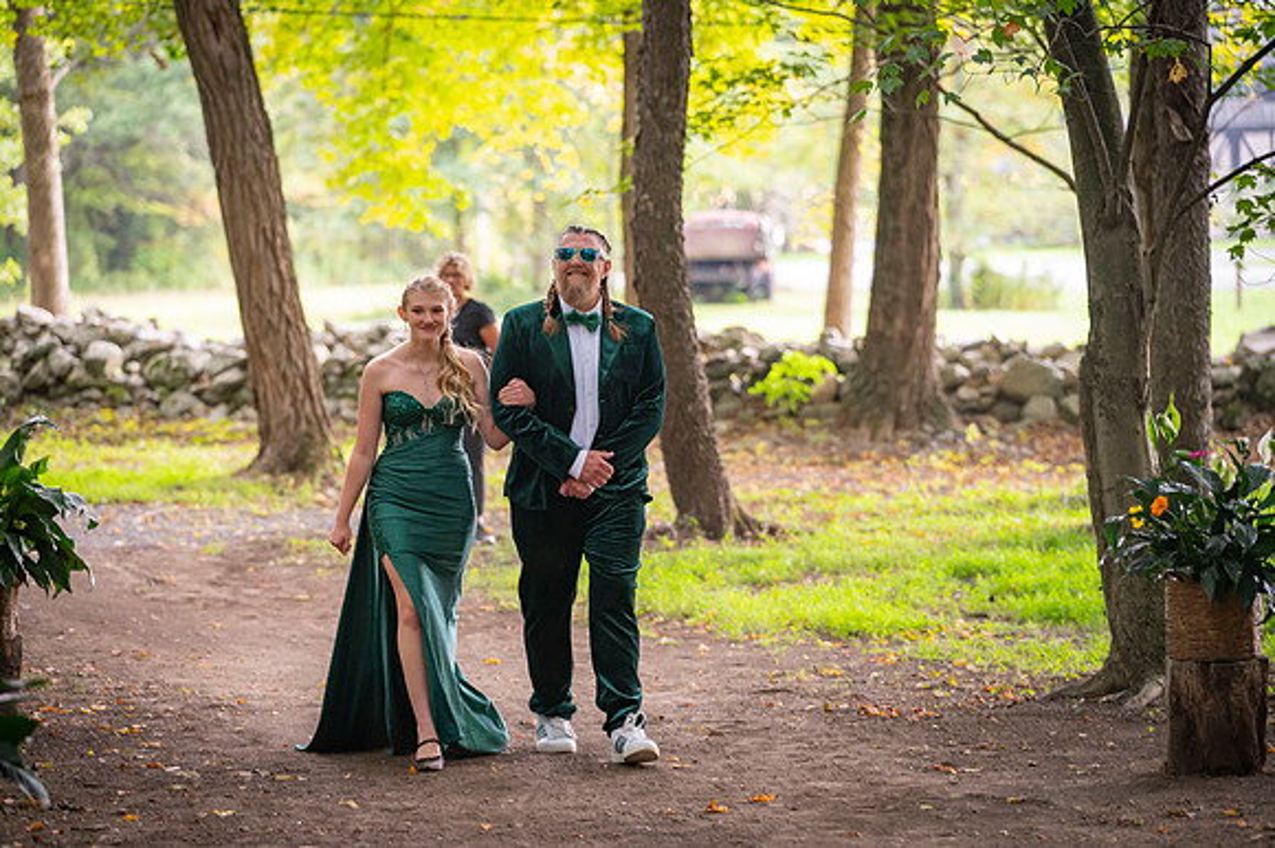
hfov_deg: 16.1
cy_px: 424
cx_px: 638
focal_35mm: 127
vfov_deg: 10.8
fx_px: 4495
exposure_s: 1/80
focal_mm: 125
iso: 1600
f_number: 3.2
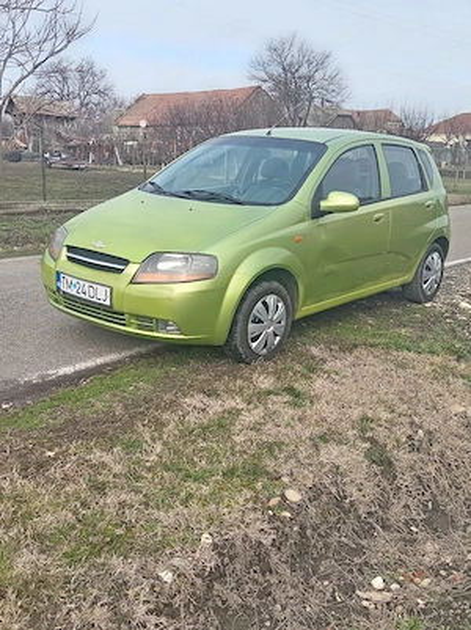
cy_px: 315
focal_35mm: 36
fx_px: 654
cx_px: 236
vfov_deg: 51.4
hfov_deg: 39.6
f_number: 1.8
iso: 100
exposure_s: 1/323
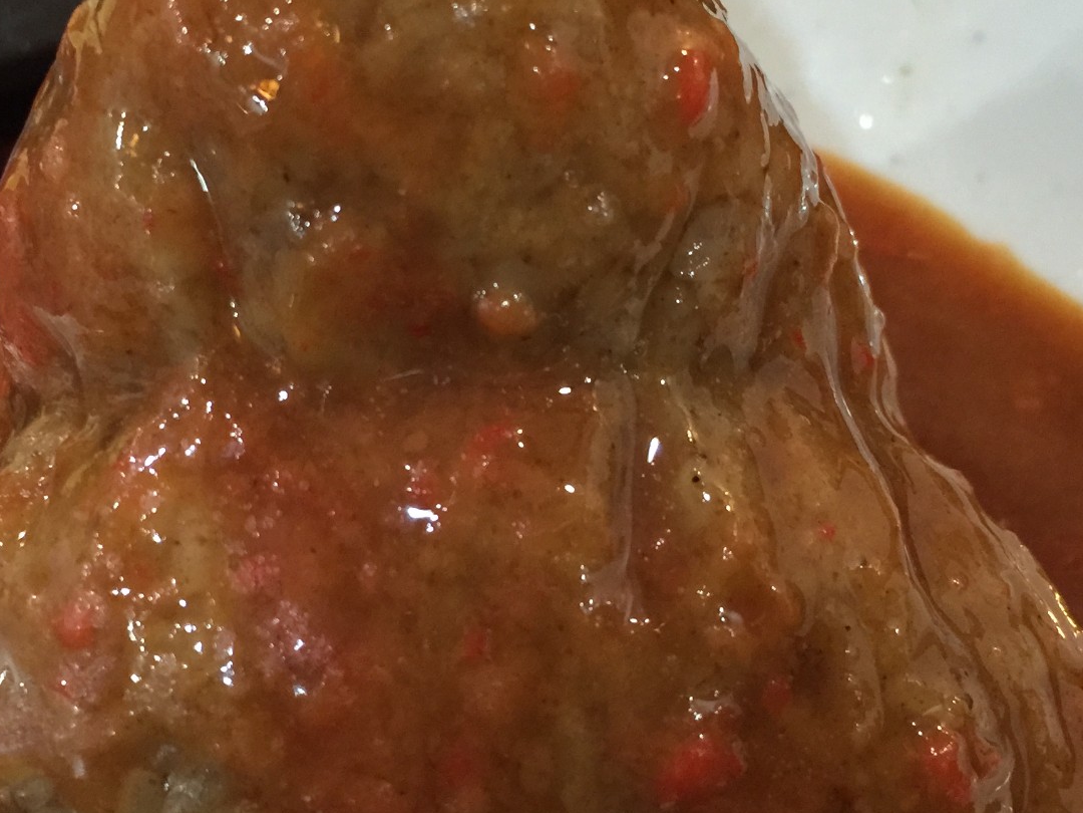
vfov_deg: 26.6
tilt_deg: -59.9
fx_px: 1721
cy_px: 416
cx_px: 521
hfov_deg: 34.9
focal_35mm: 55
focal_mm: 4.15
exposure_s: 1/17
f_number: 2.2
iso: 160
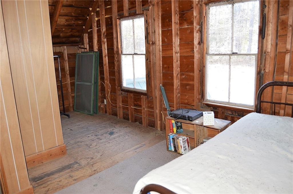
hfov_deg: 67.4
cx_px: 146
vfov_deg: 47.8
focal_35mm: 27
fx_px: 219
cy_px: 97
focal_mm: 18
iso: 400
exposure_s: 1/60
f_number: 4
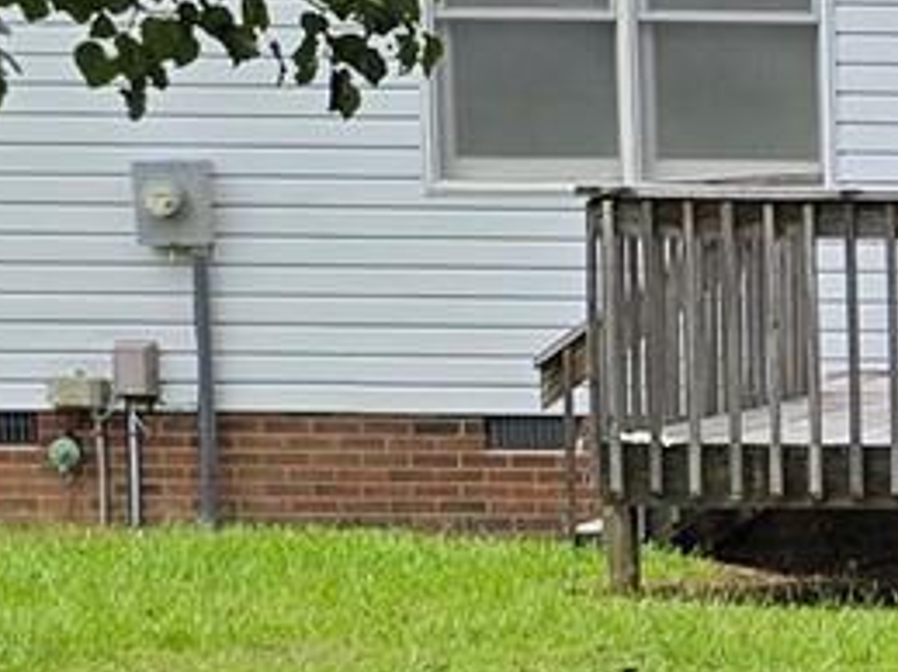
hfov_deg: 9.4
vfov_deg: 8.1
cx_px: 2333
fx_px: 4719
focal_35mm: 182
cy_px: 634
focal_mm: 6.3
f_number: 1.7
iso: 12
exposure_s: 1/666
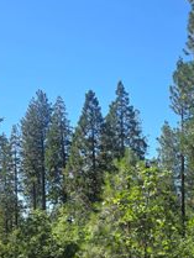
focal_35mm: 55
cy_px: 189
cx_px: 137
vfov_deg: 34.3
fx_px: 411
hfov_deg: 26.4
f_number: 1.8
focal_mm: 5.4
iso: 80
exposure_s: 1/2289
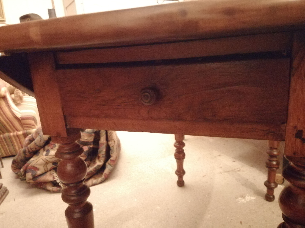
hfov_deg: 67.3
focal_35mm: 26
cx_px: 152
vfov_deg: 53.1
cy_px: 114
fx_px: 229
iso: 2000
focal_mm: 3.62
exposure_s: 1/12.5
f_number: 1.8
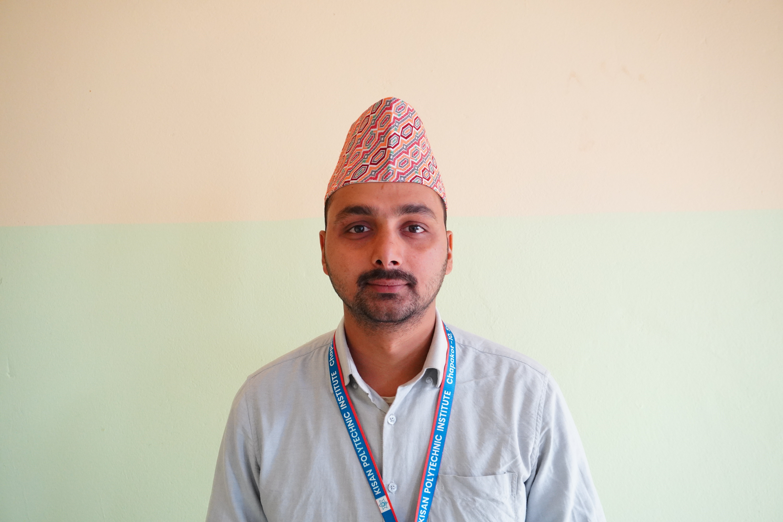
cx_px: 392
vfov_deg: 35.5
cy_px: 261
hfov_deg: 51.3
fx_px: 816
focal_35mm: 38
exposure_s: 1/250
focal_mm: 25
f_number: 5
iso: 2500
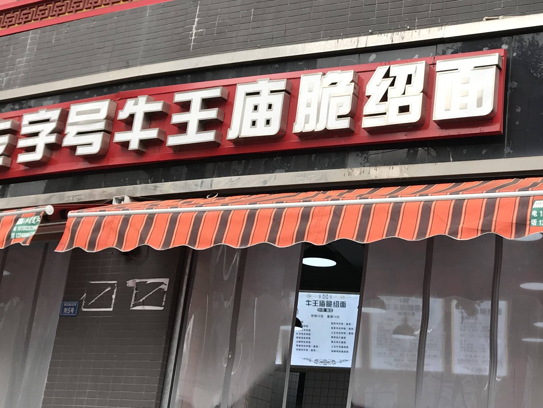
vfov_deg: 24.8
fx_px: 926
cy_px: 189
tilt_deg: +18.9
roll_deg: -5.0
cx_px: 450
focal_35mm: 59
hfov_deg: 31.7
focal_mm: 3.99
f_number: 1.8
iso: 20
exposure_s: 1/121
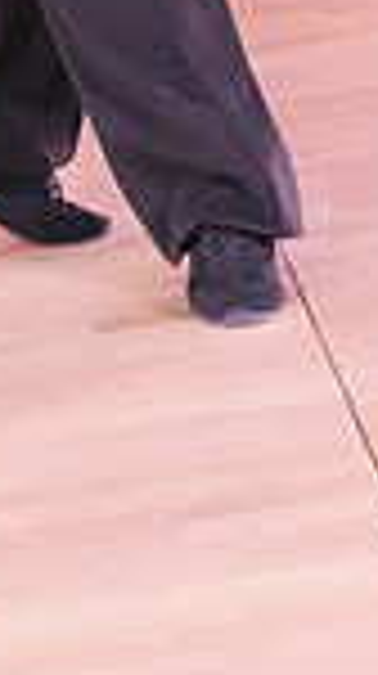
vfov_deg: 9.3
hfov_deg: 5.3
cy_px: -522
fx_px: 3987
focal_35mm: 223
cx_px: -344
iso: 8000
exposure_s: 1/320
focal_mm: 37
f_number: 5.6
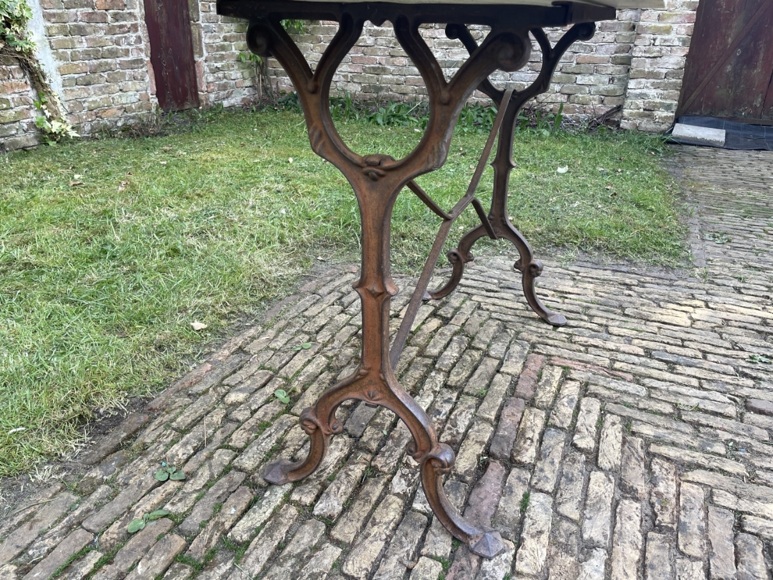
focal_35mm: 26
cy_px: 290
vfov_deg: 53.1
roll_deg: -0.6
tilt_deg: -24.9
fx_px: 581
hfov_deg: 67.3
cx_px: 386
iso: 32
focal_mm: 4.2
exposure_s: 1/171
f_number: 1.6
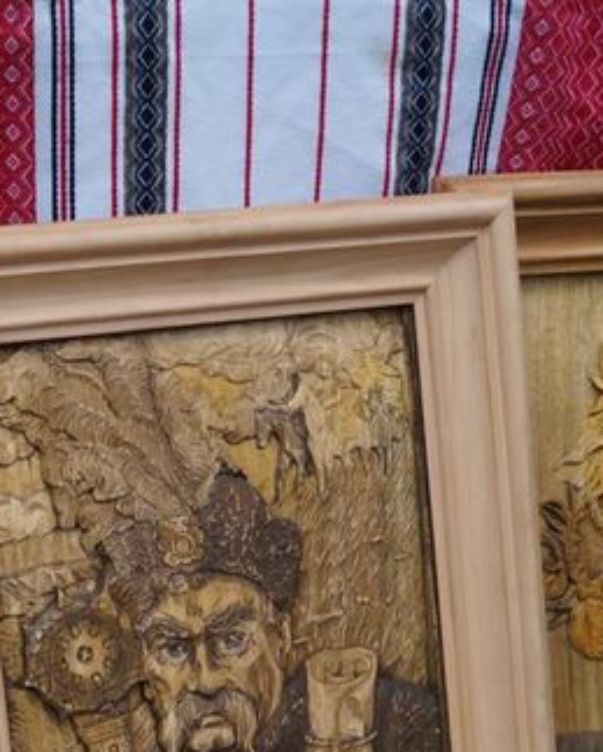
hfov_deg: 22.6
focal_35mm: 67
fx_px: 1493
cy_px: 523
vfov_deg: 28.0
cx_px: 149
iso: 125
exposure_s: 1/160
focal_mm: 22
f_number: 4
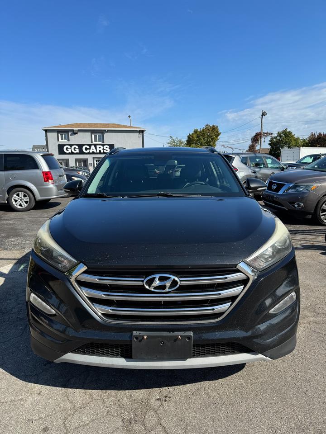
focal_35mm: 24
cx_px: 163
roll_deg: +2.0
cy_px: 217
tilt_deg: -8.5
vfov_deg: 71.6
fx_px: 301
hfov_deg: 56.8
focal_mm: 6.76
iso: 80
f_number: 1.78
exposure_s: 1/3247
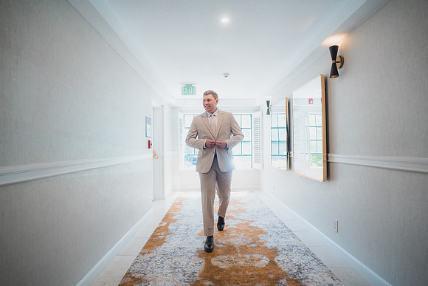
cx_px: 214
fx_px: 214
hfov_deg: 90.0
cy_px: 143
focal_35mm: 18
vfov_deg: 67.4
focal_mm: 18
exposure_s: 1/200
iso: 800
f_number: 2.8
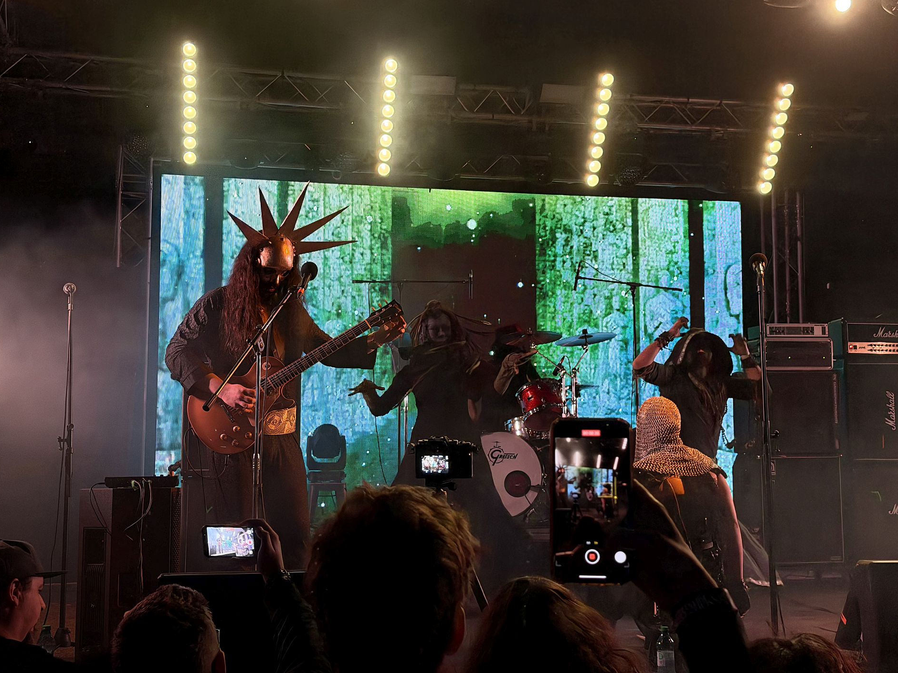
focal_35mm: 49
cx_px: 454
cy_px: 334
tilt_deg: +6.6
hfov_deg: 38.9
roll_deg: +0.5
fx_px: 1271
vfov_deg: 29.7
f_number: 1.78
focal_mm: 6.76
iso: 400
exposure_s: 1/40
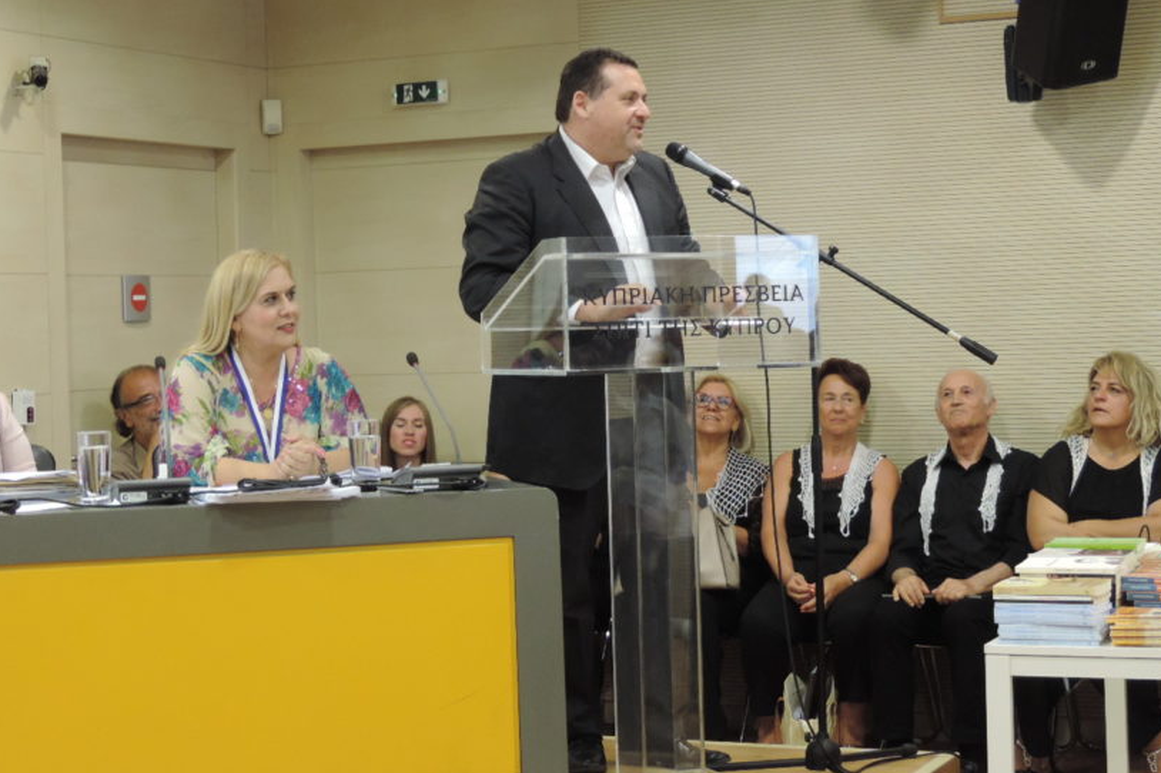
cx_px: 519
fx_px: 2321
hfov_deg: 28.1
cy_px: 271
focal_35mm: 72
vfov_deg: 18.9
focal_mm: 9.8
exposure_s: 1/15
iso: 400
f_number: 3.7
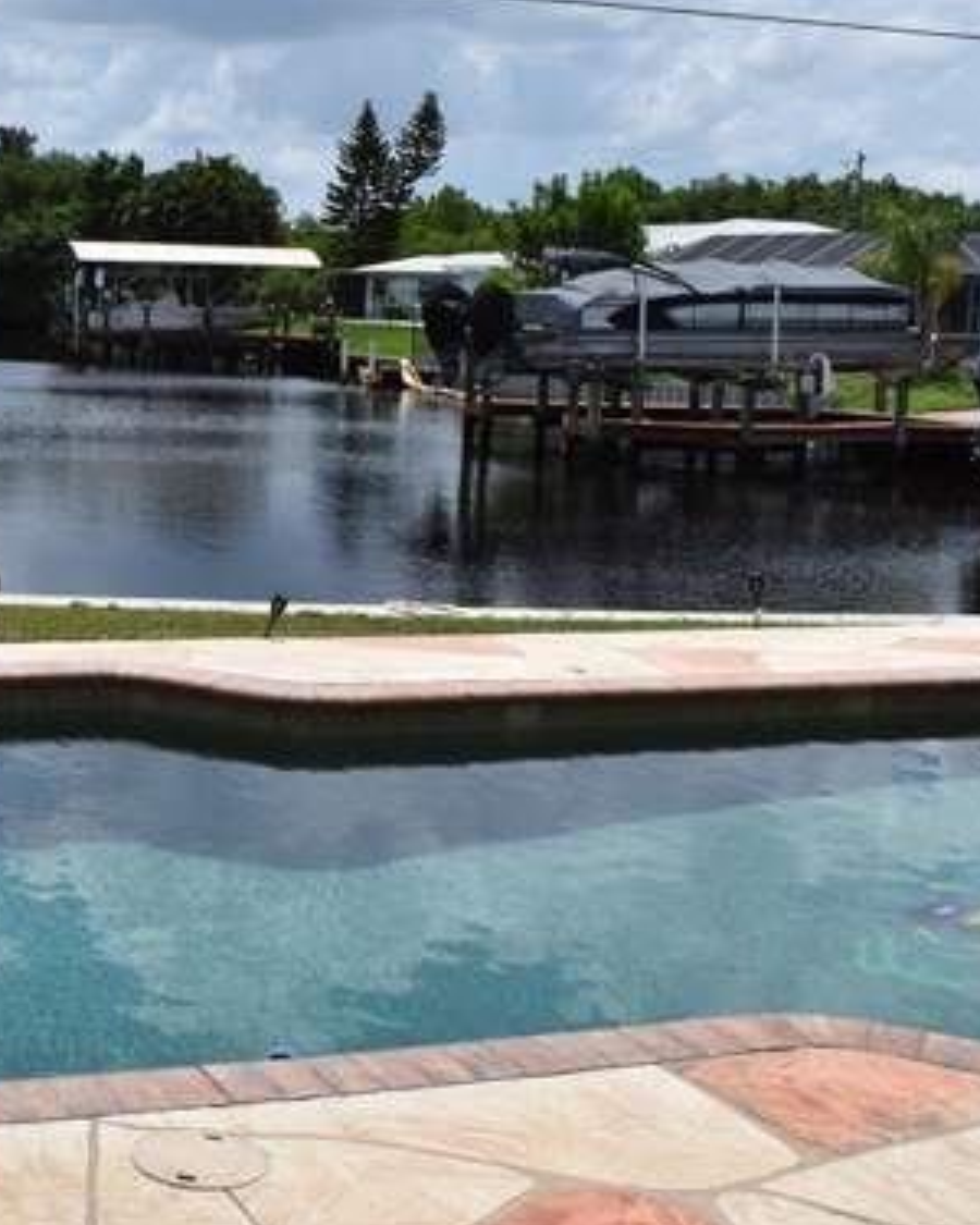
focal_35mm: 54
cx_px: -49
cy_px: 547
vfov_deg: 34.7
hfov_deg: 26.3
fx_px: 1958
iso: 100
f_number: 14
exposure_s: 1/200
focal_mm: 18
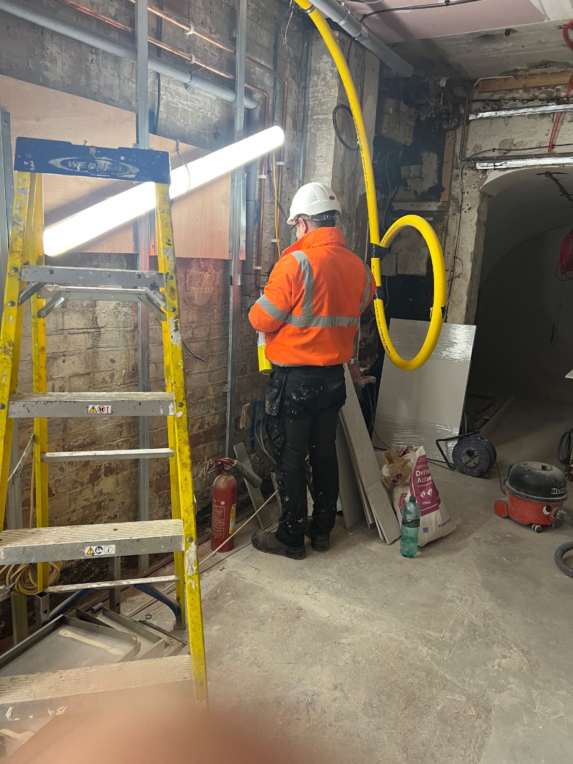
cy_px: 382
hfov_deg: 53.1
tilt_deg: -11.7
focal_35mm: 26
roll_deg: +0.6
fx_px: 574
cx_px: 286
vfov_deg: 67.3
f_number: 1.5
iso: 200
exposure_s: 1/50
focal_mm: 5.7
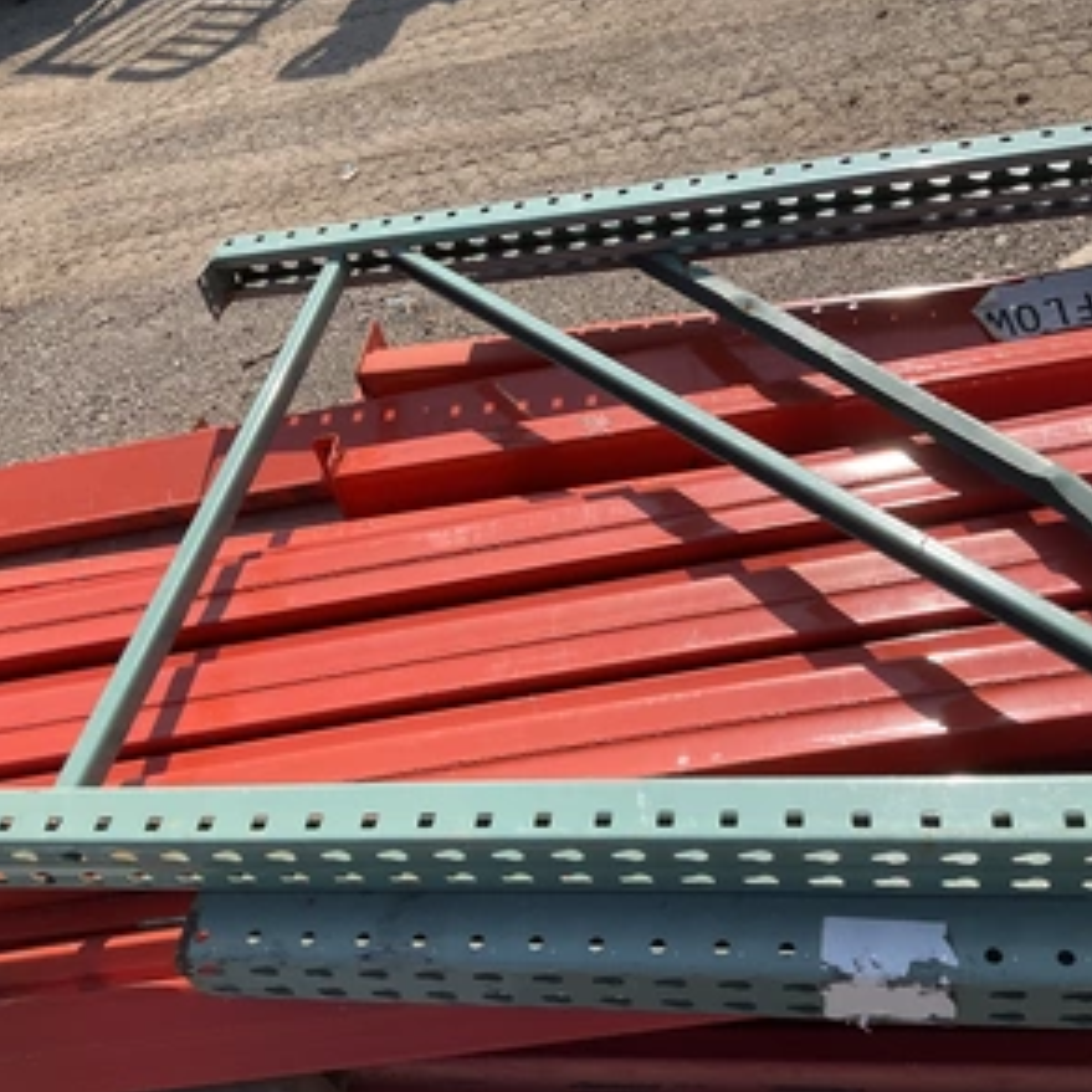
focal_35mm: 35
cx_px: 593
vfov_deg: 47.2
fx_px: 1249
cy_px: 552
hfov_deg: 47.2
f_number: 1.8
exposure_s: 1/1730
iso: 25
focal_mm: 3
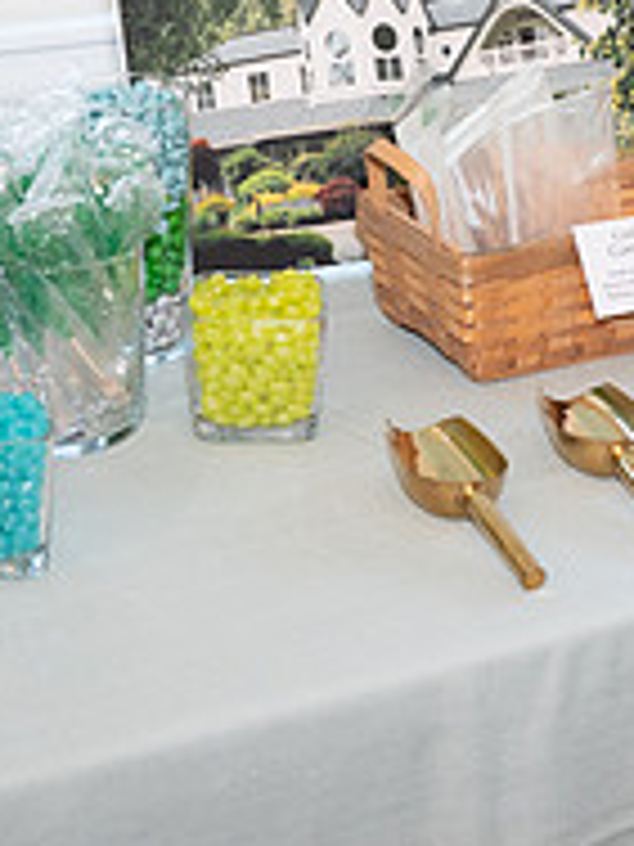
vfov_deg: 21.4
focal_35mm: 89
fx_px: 2173
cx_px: 337
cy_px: 52
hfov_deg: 16.6
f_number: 3.5
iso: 1250
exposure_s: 1/100
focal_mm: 30
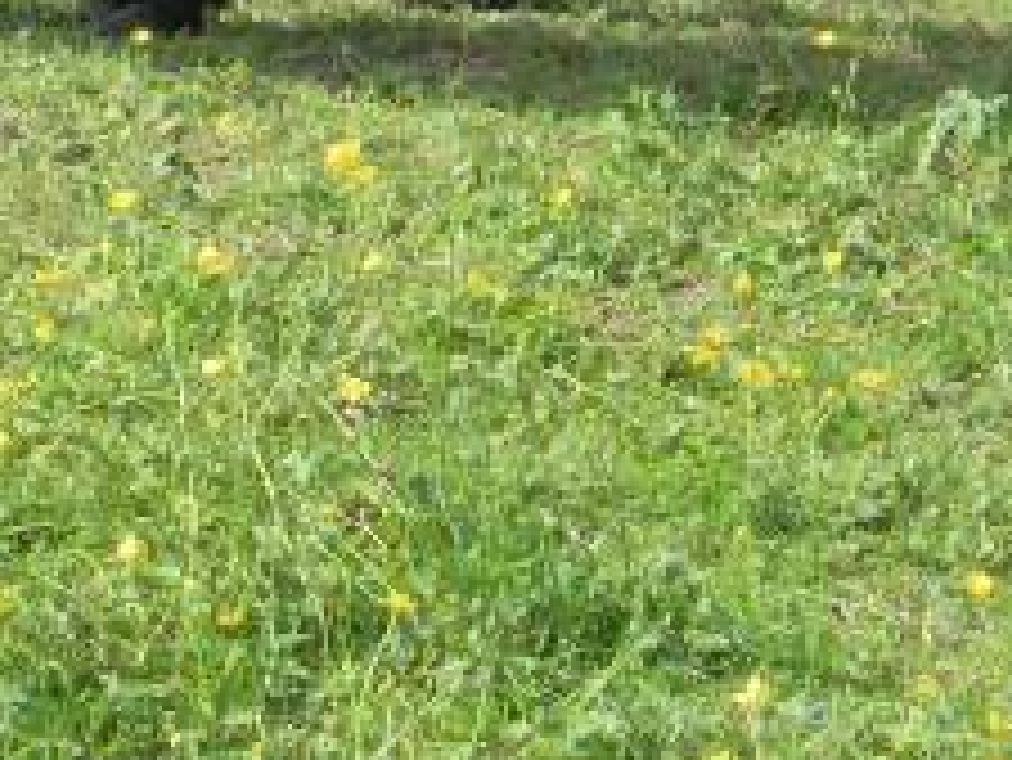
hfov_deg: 5.6
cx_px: 36
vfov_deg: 4.2
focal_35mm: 356
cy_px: -283
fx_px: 10413
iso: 100
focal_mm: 17.9
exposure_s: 1/200
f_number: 5.4
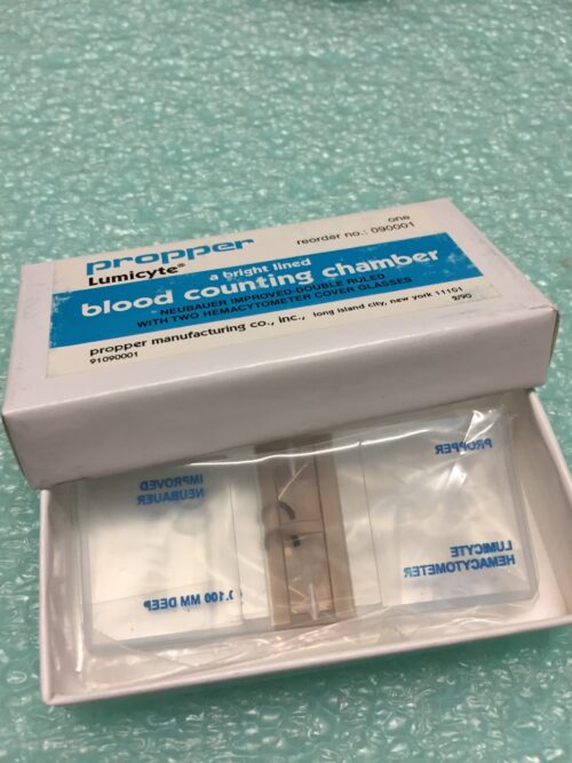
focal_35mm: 29
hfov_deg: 48.2
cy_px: 382
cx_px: 286
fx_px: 639
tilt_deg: -60.0
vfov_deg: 61.7
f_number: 2.2
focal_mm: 4.15
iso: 100
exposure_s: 1/30
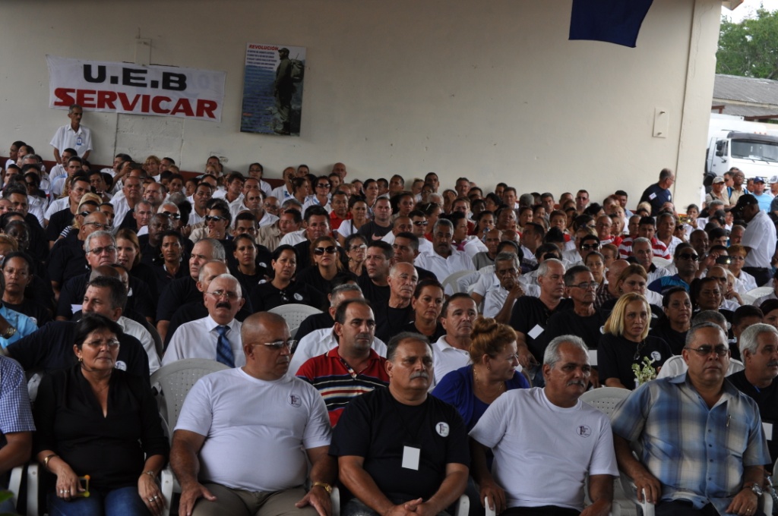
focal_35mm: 82
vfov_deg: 16.5
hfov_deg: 24.6
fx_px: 1781
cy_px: 258
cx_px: 389
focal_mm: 55
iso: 320
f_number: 6.3
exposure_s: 1/160
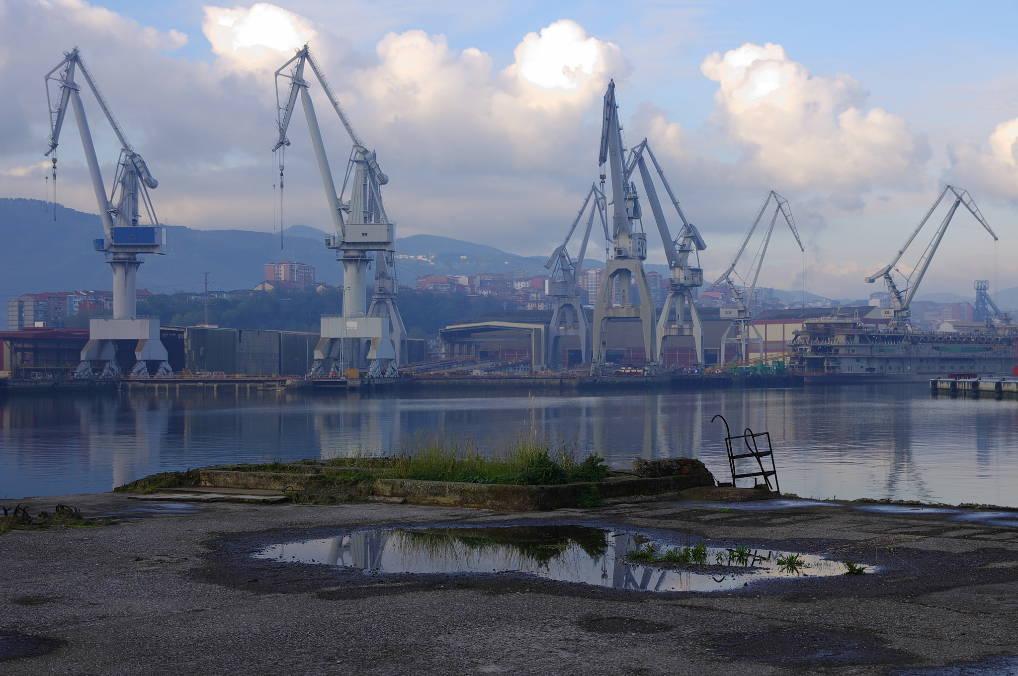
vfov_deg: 23.7
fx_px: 1610
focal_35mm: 57
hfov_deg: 35.1
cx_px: 509
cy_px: 338
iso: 100
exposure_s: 1/125
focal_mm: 38.13
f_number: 5
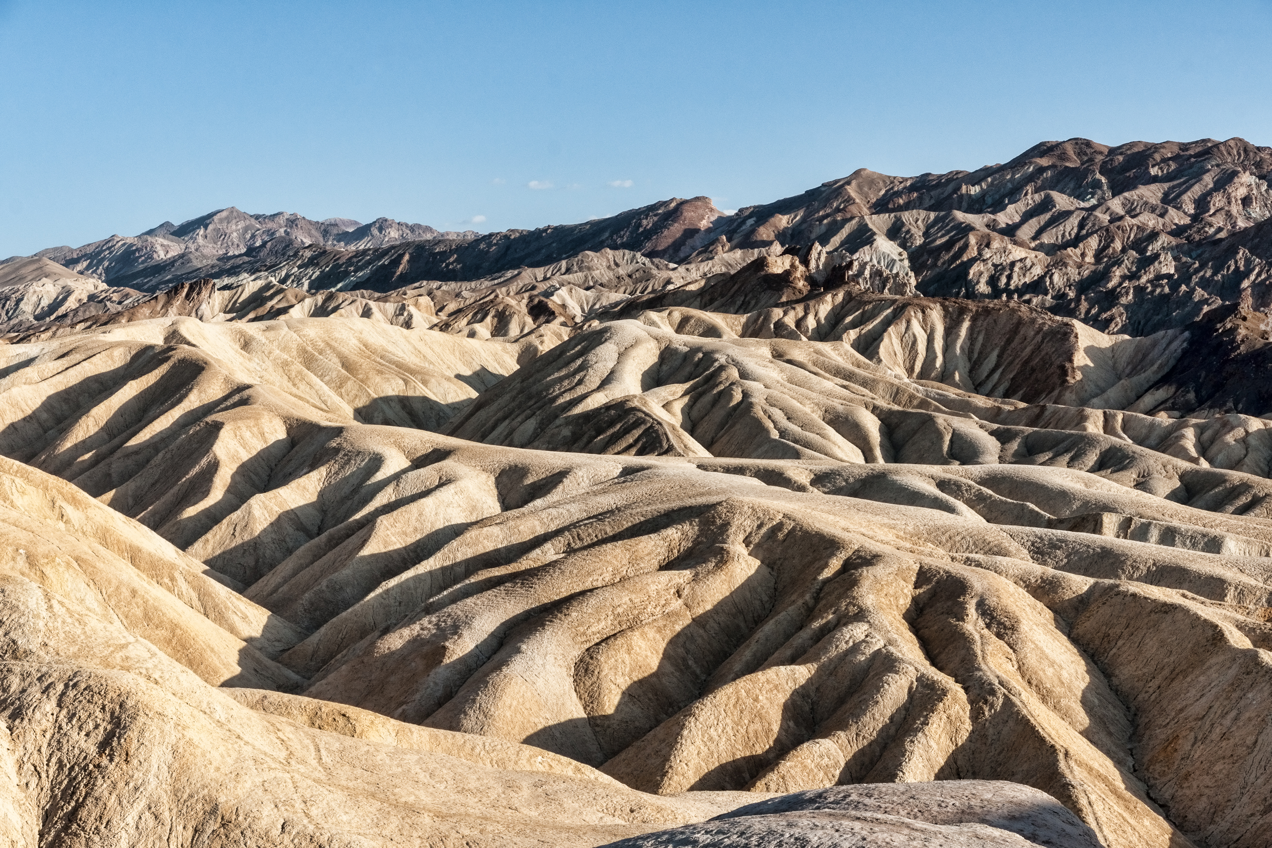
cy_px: 424
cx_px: 636
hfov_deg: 33.4
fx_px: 2120
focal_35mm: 60
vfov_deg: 22.6
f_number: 11
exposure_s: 1/250
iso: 200
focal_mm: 40
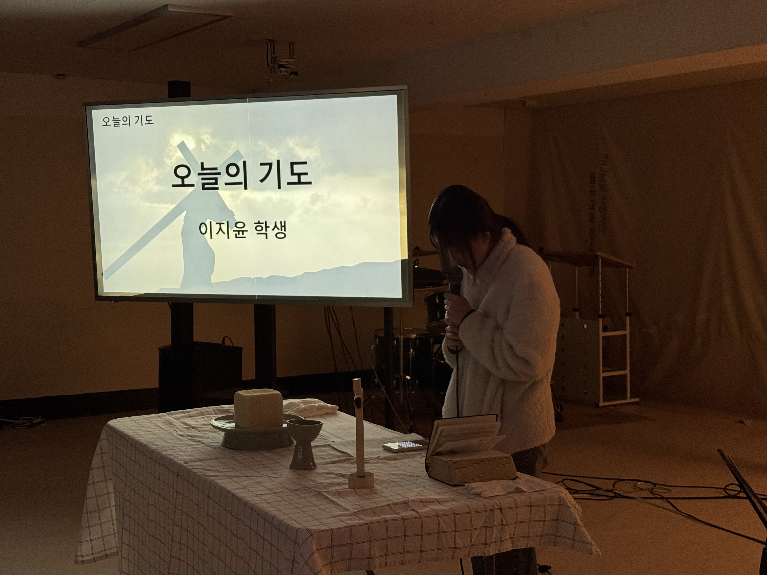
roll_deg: +0.3
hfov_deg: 38.9
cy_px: 288
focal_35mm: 49
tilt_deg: -4.5
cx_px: 382
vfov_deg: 29.7
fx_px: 1086
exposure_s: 1/36
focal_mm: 6.76
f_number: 1.78
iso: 250
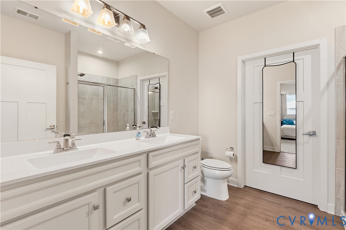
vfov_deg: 73.7
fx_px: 154
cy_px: 115
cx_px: 173
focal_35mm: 16
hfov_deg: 96.8
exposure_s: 1/13
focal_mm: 16
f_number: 9
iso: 1600
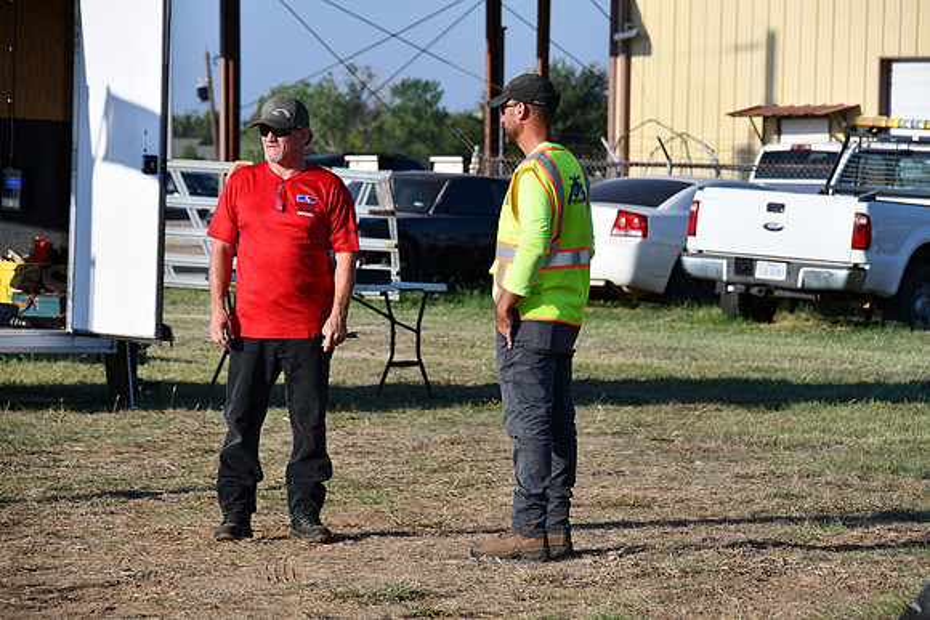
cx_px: 465
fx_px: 5038
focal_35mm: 195
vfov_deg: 7.0
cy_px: 310
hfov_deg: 10.5
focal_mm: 130
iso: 100
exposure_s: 1/250
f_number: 8
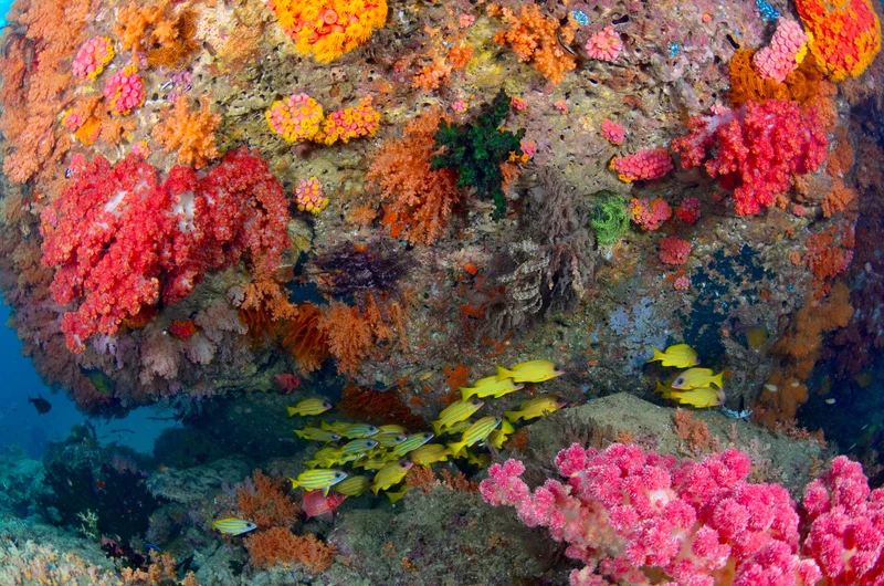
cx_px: 442
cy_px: 293
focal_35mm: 15
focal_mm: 10
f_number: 11
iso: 400
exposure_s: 1/125
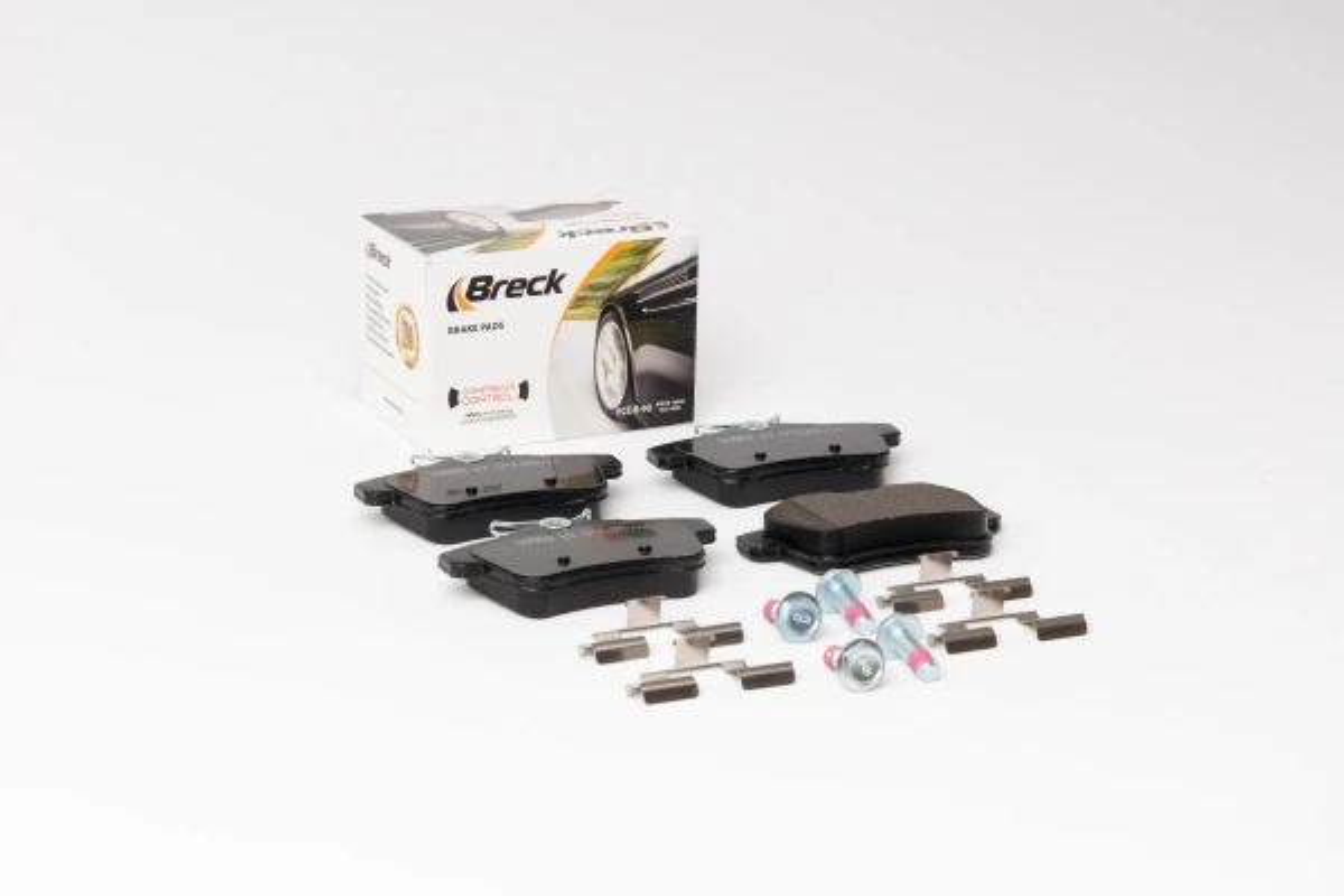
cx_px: 672
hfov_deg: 22.6
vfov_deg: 15.2
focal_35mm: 90
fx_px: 3360
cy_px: 448
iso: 100
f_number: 13
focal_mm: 60
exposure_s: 1/200
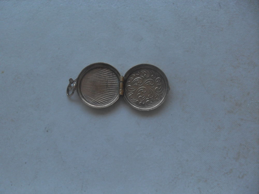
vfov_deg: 38.7
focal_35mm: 37
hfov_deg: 50.1
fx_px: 277
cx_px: 130
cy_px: 97
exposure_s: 1/90
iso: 80
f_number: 2.8
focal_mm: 6.3
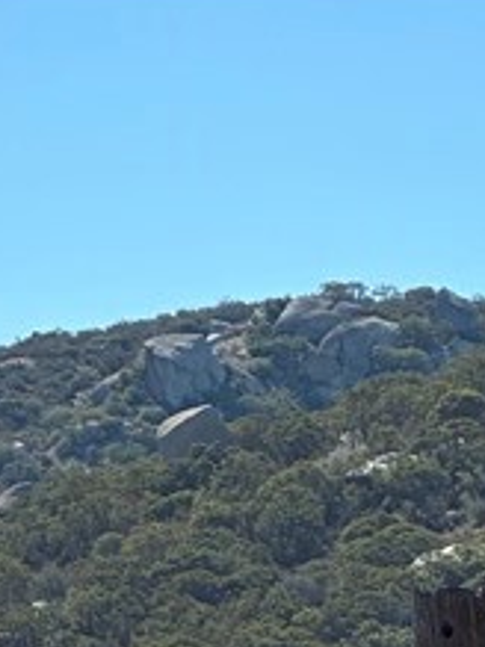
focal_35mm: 360
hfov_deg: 4.1
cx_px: 878
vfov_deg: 5.4
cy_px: 1474
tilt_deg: -5.0
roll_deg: +0.6
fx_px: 6732
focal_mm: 9
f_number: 2.8
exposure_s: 1/809
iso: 32
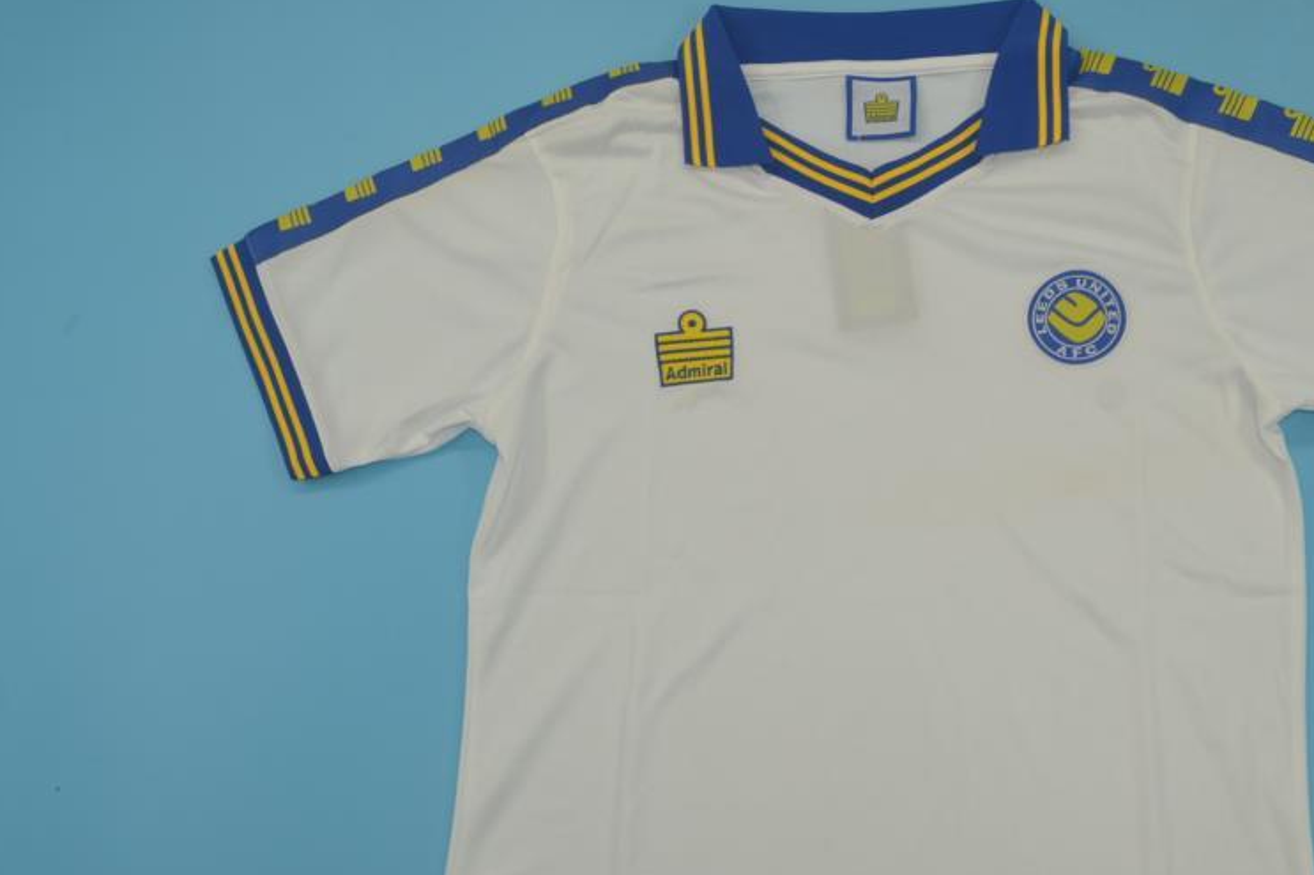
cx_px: 859
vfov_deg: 27.9
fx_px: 1752
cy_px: 597
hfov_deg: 40.7
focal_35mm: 48
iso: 200
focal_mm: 22
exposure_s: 1/80
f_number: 8
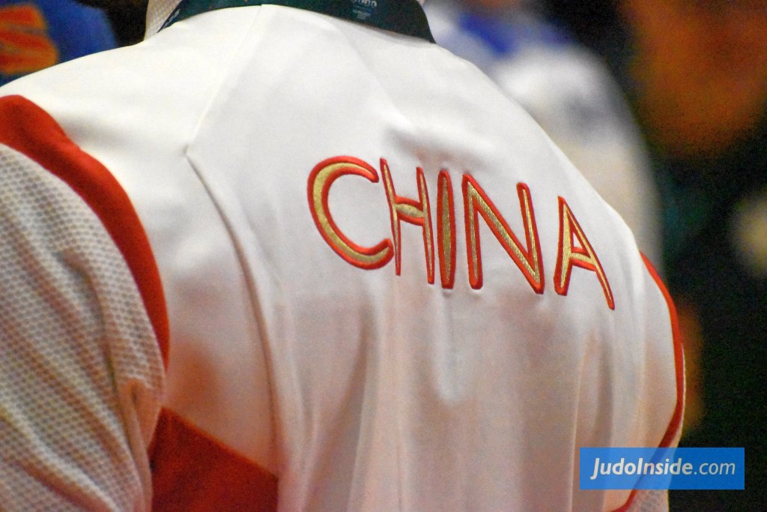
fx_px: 9588
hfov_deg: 4.6
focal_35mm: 450
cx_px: 384
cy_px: 256
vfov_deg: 3.1
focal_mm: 300
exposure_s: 1/500
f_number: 7.1
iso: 25600
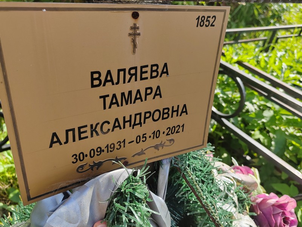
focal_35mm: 29
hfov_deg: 61.7
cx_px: 151
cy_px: 114
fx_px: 253
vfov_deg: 48.2
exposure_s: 1/760
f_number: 1.9
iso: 100
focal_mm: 5.52
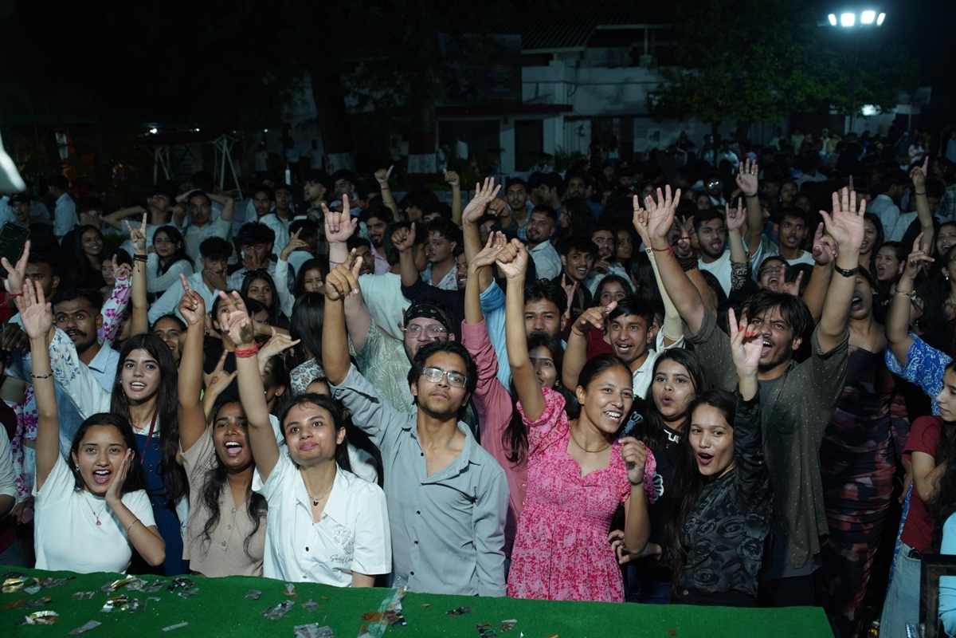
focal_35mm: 35
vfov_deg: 37.9
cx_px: 478
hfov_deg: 54.4
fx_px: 929
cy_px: 319
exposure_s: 1/160
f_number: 5
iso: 1000
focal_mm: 35
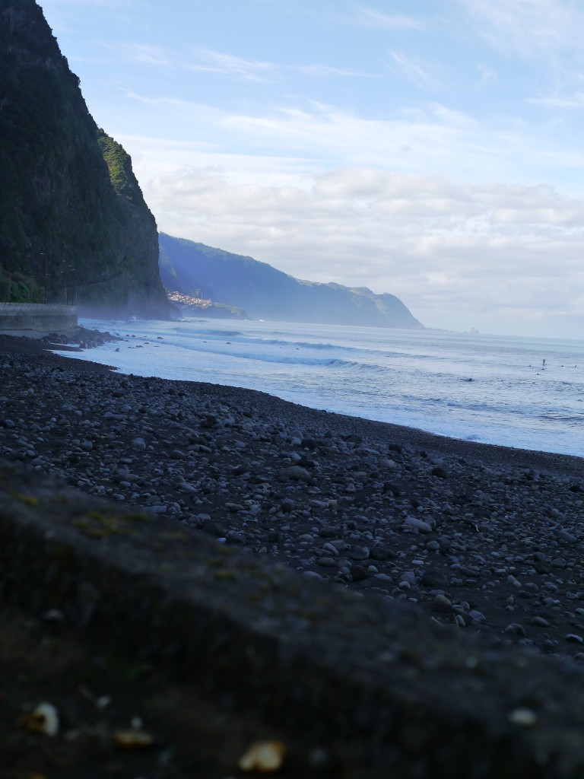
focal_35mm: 50
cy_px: 390
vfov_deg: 38.2
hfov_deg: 29.1
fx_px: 1125
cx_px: 292
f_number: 4
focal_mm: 25
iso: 160
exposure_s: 1/800
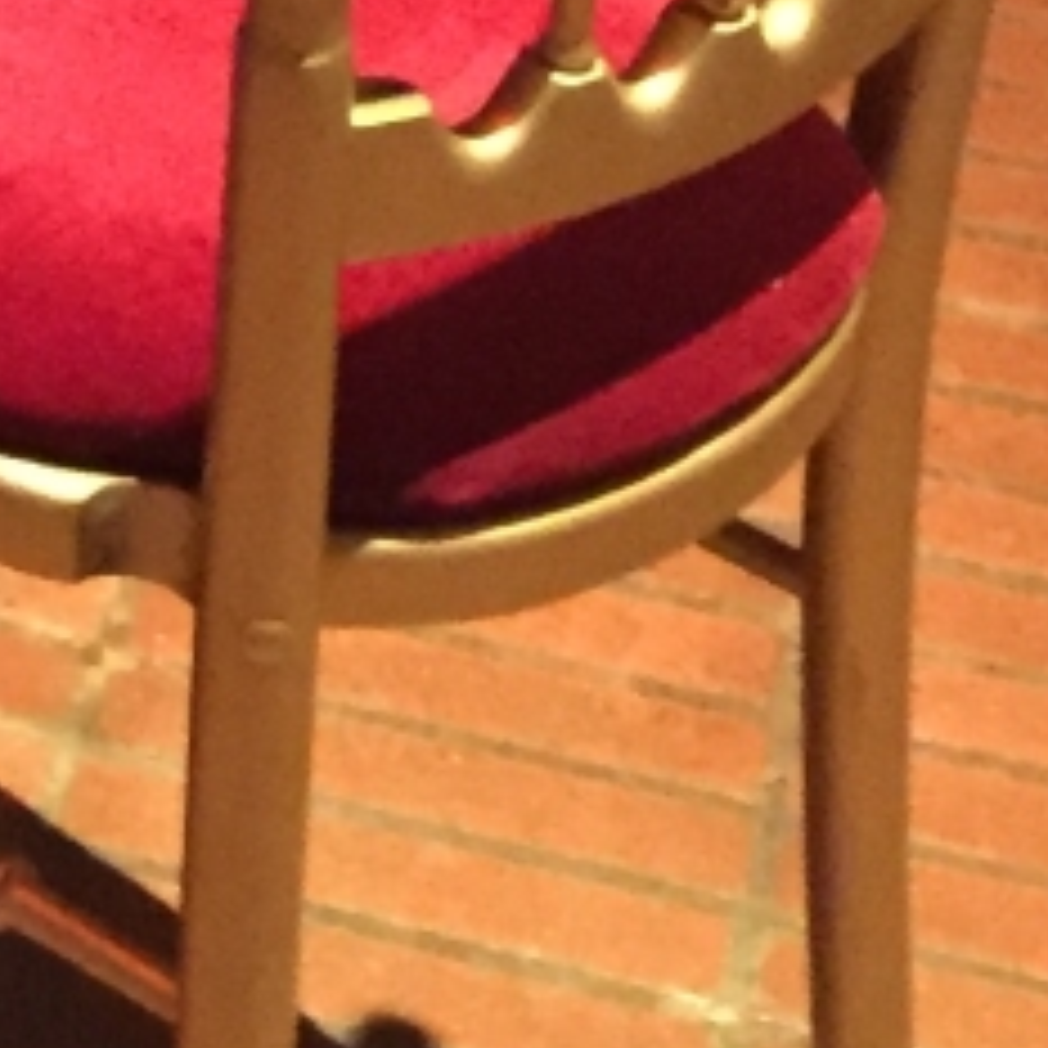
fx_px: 6028
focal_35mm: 176
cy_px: -891
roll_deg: +1.6
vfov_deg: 9.4
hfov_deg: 8.5
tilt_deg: -21.9
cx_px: -1934
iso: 500
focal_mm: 4.15
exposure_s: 1/17
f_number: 2.2
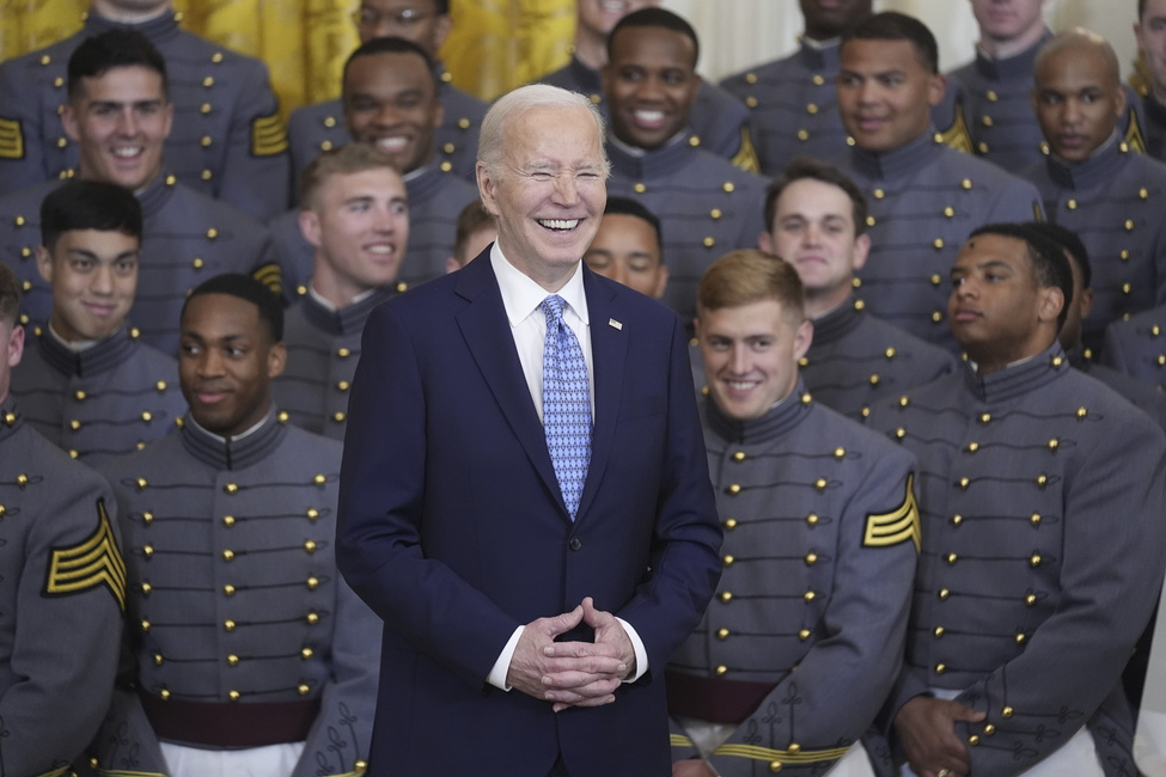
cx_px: 573
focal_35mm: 145
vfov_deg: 9.5
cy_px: 386
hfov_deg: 14.2
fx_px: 4696
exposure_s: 1/250
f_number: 2.8
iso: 3200
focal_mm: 138
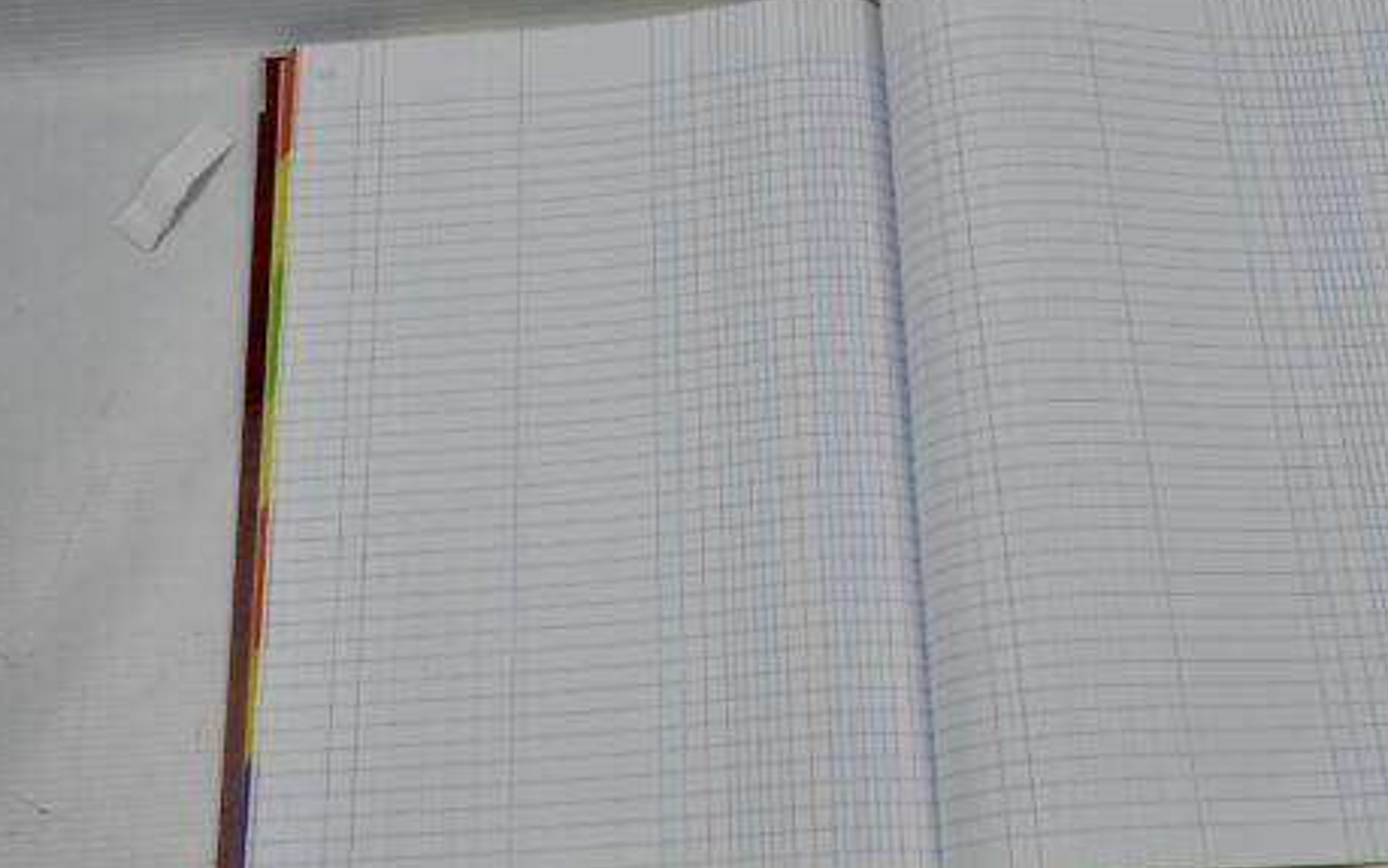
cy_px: 535
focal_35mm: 44
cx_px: 844
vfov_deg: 29.1
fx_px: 1665
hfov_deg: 45.0
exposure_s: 1/250
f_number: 5
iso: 400
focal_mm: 22
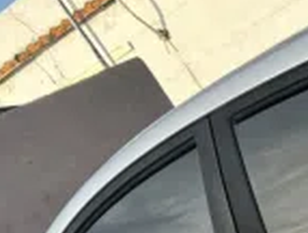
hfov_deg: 14.2
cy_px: 233
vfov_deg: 12.7
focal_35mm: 116
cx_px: 618
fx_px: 1035
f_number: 1.5
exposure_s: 1/1779
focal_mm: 5.7
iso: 50
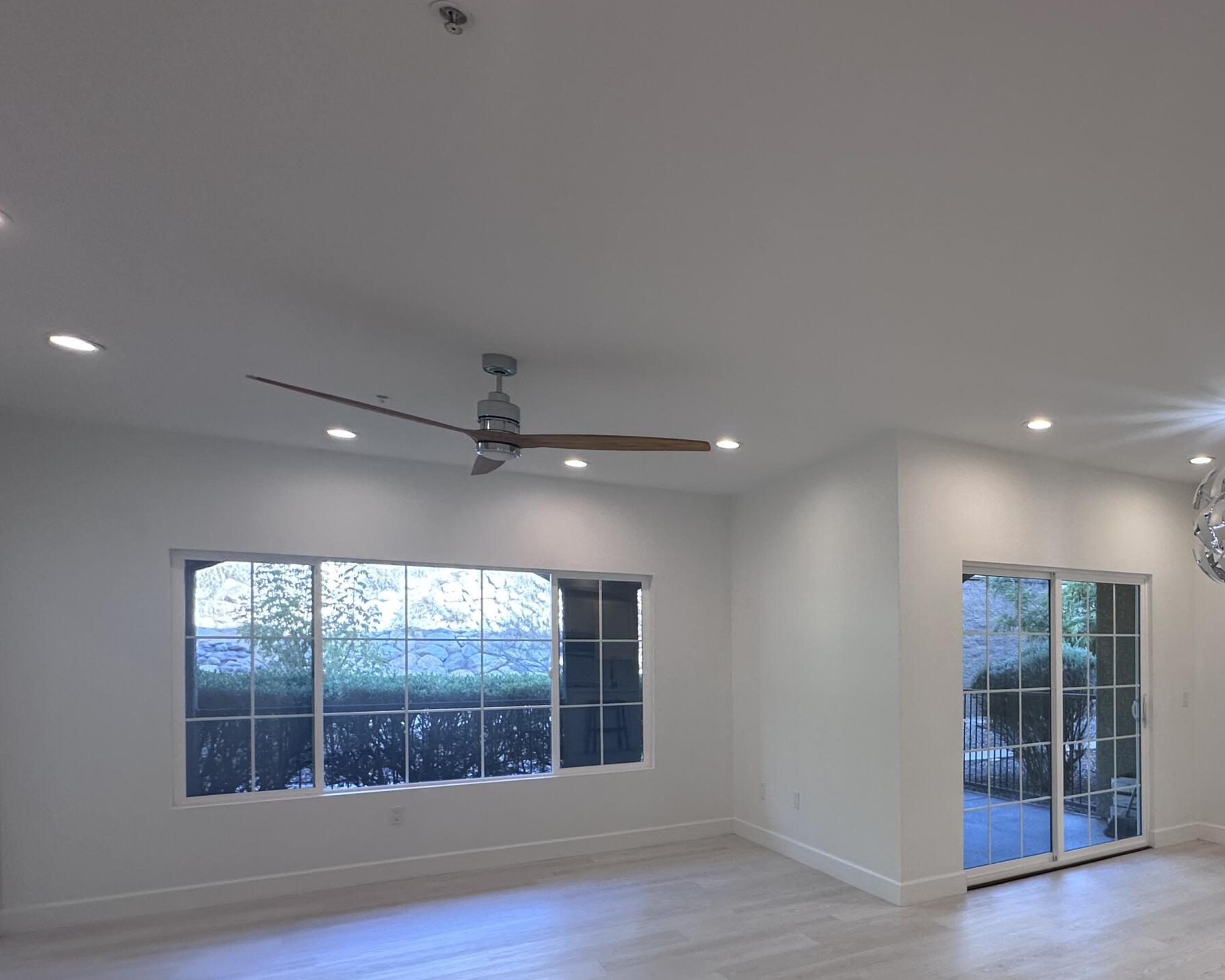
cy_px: 661
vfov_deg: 59.3
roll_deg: +0.4
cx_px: 947
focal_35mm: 23
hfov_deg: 67.1
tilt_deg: +0.1
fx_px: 834
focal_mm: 2.22
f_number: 2.2
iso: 125
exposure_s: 1/120
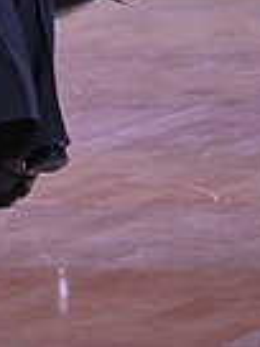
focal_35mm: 818
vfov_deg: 2.4
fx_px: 8192
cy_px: -390
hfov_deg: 1.8
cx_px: -149
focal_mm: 200
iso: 3200
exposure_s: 1/400
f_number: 4
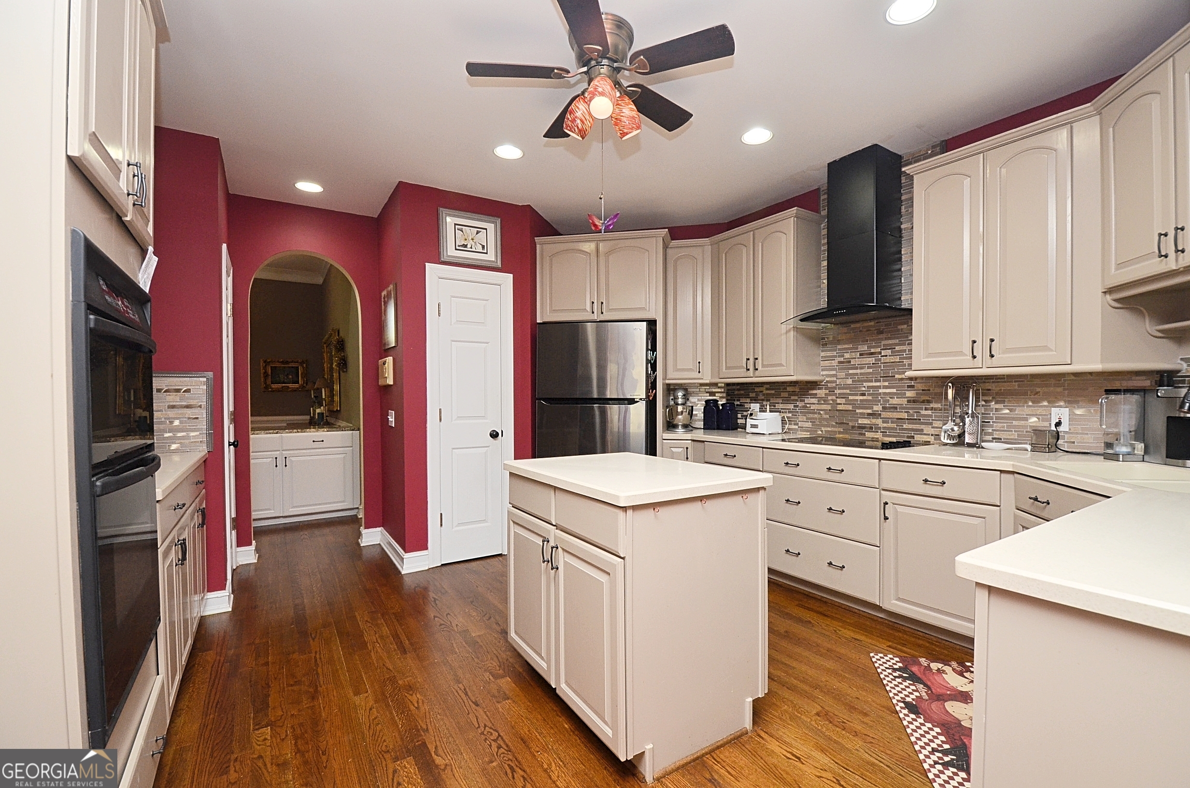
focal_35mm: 15
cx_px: 595
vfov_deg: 77.1
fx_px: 495
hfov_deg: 100.5
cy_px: 394
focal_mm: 10
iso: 400
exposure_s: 1/60
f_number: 5.6
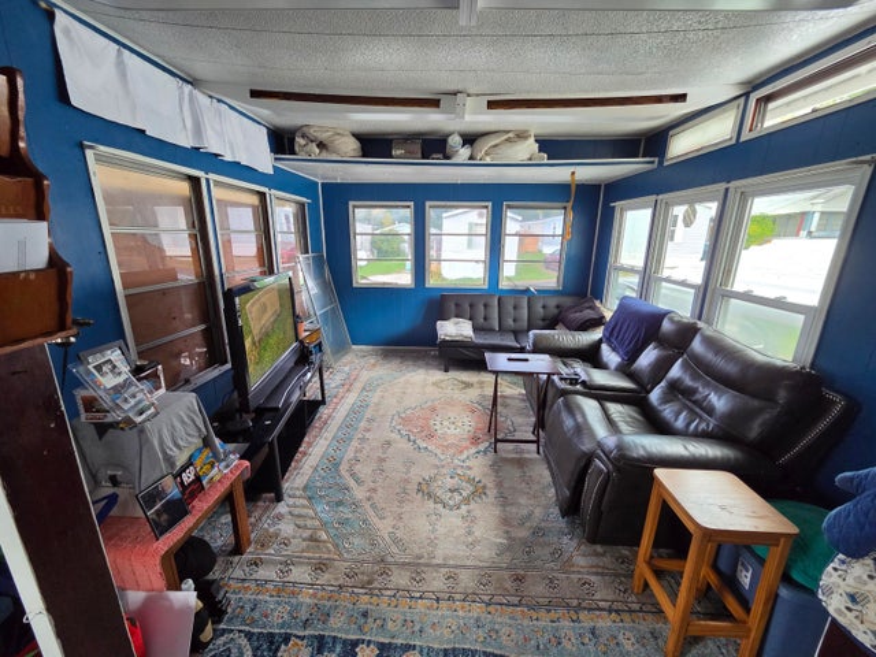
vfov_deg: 89.9
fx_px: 329
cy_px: 328
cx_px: 438
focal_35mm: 13
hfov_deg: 106.2
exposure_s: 1/120
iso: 250
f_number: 2.2
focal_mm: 2.2
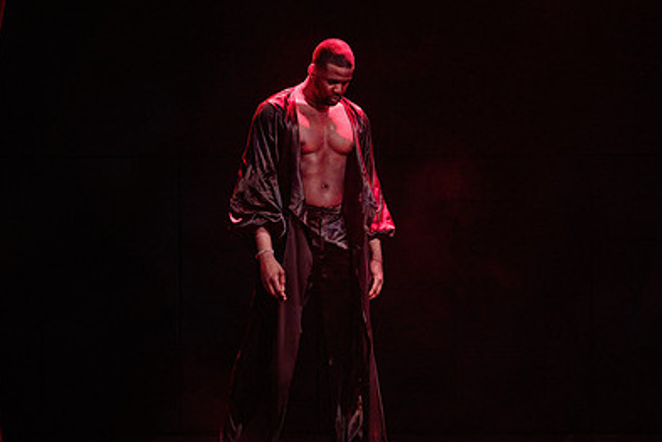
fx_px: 4176
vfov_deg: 6.1
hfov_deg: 9.0
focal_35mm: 227
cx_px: 603
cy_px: 210
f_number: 2.8
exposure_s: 1/200
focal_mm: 122
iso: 1600
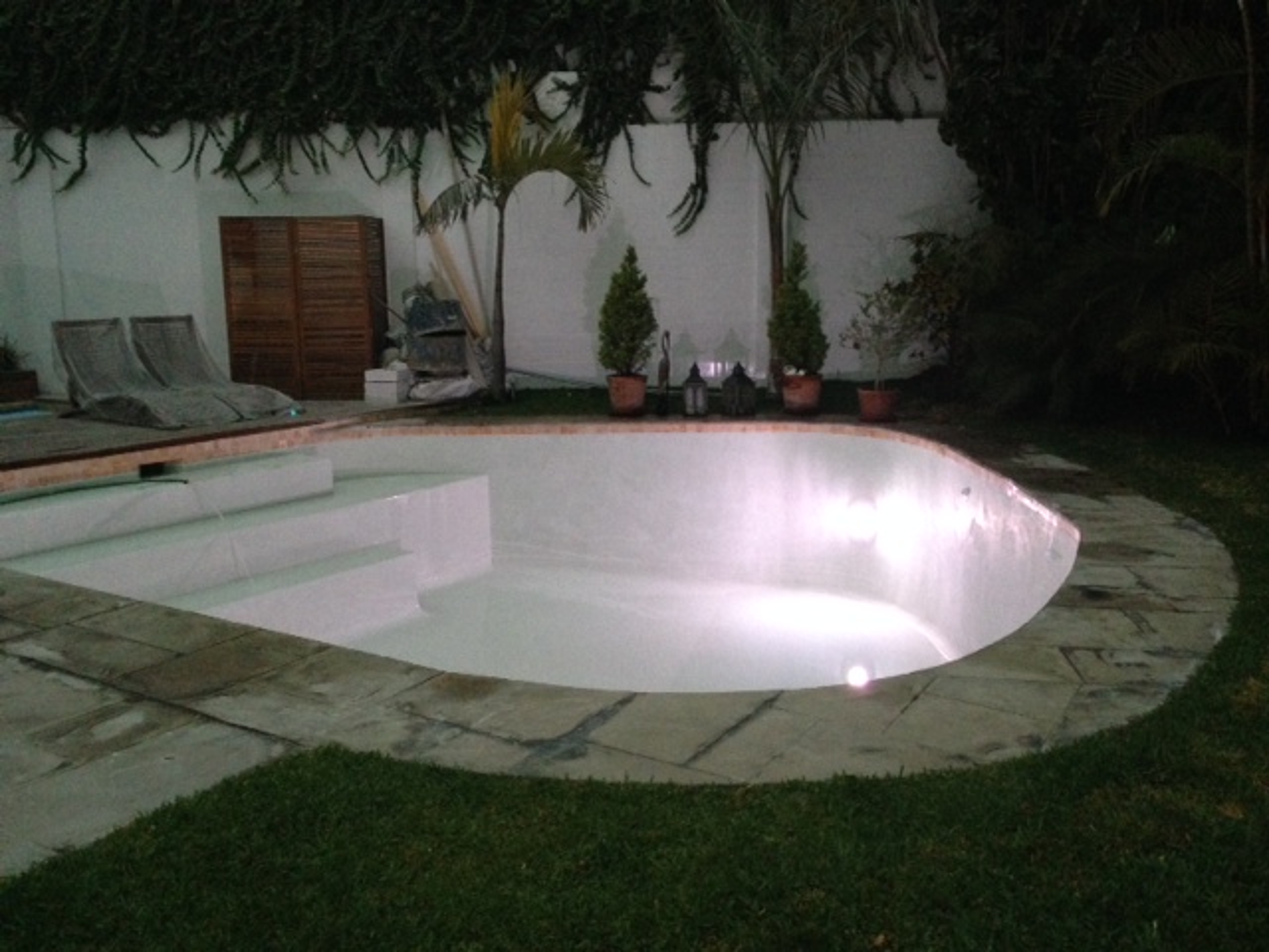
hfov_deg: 55.4
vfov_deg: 42.9
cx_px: 634
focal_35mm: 33
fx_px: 1210
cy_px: 476
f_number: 2.4
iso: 400
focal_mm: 4.12
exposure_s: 1/20
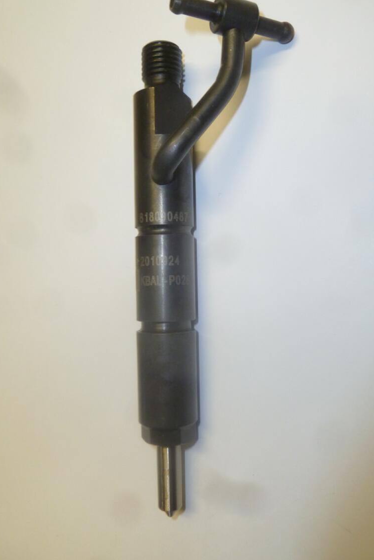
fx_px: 483
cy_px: 265
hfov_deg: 42.3
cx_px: 210
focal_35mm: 31
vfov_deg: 60.2
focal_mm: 5
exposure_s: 1/30
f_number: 3.3
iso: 160
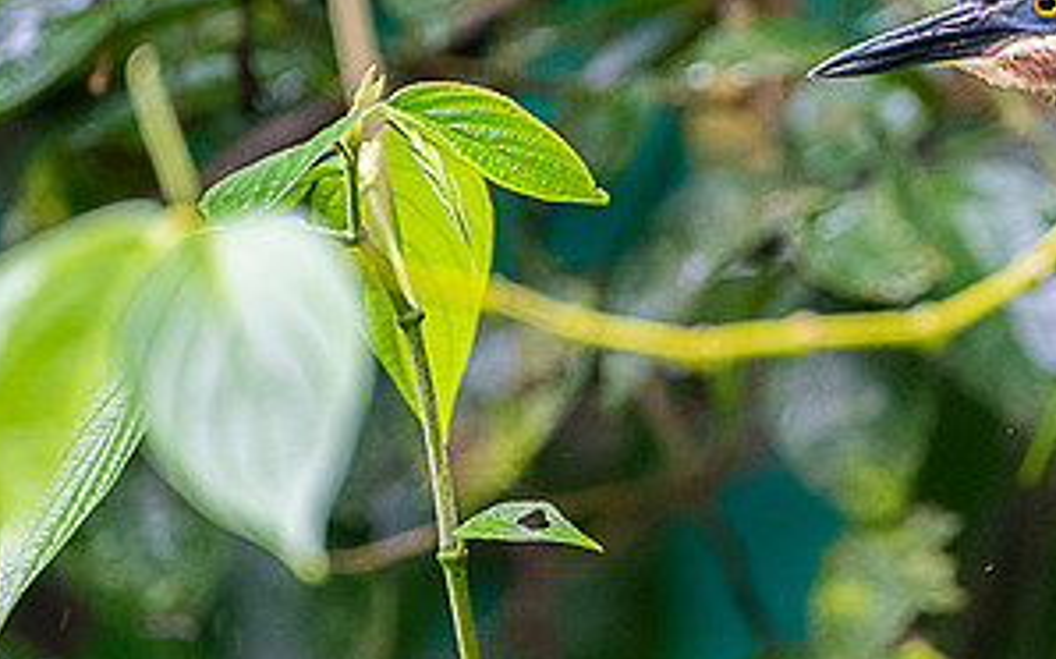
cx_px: 896
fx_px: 38924
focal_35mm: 1353
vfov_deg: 1.0
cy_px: 142
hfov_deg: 1.6
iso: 1600
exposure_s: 1/250
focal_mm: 400
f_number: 4
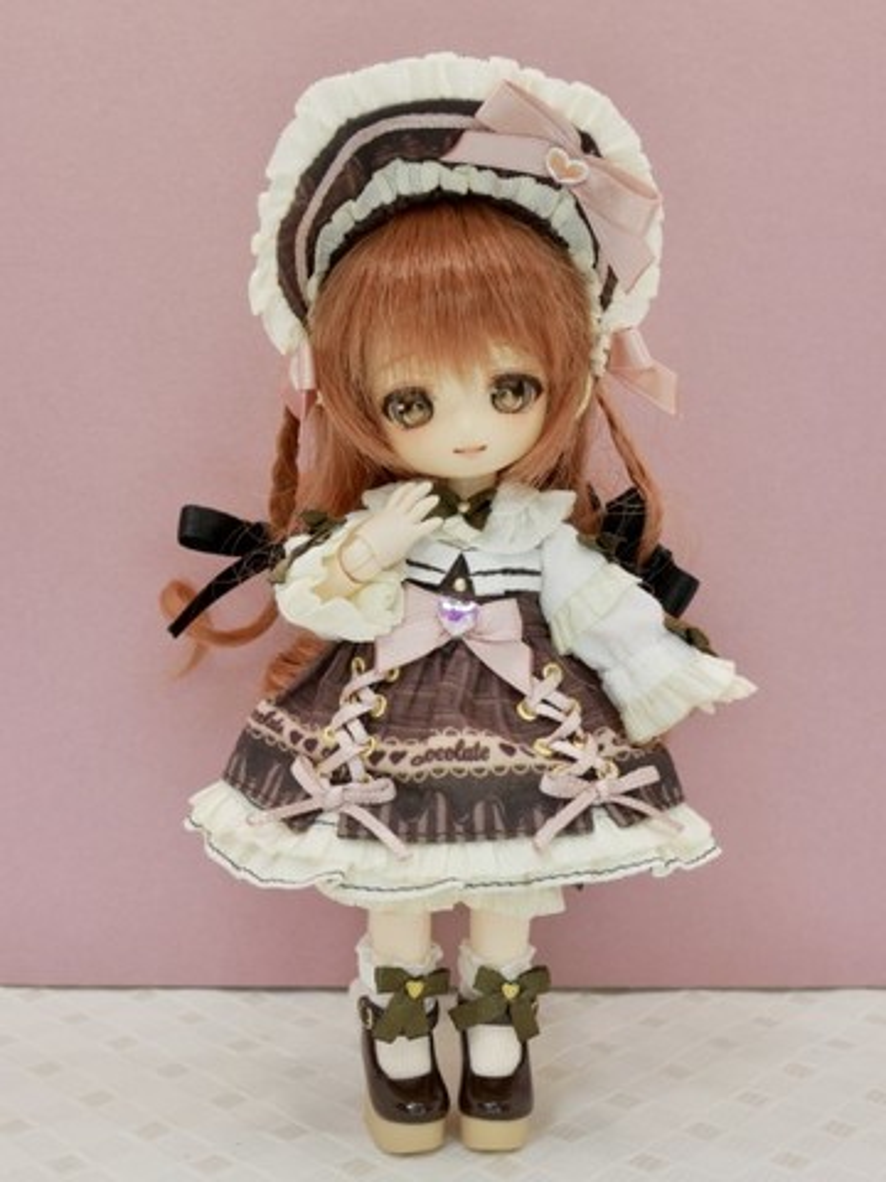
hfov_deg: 41.8
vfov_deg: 54.0
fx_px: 1160
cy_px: 591
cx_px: 443
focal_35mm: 34
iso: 200
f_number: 7.1
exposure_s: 1/15
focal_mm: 17
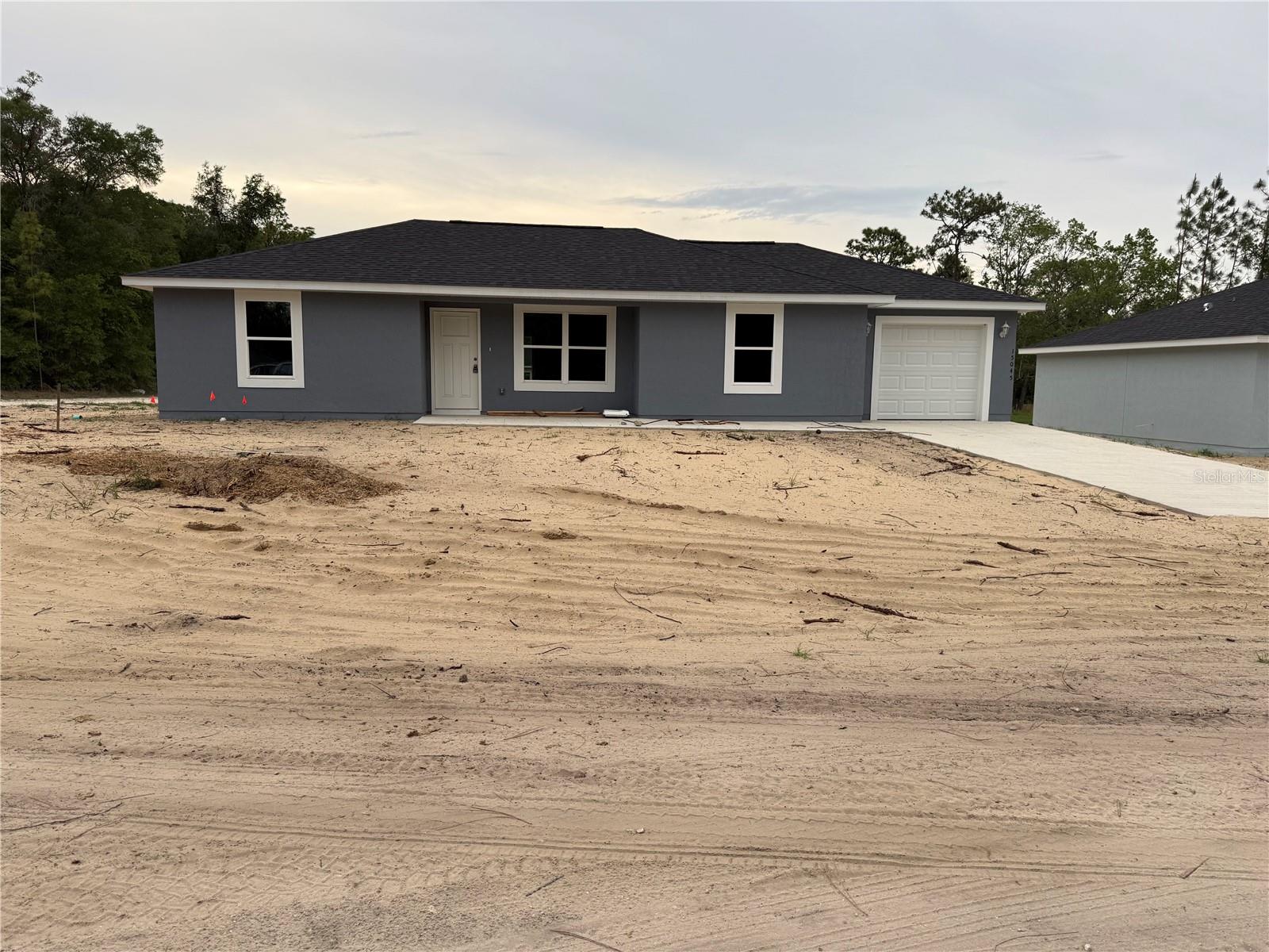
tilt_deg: -6.1
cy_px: 476
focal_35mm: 24
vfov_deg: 56.8
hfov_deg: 71.6
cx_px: 634
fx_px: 880
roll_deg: -0.5
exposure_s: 1/276
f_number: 1.78
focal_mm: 6.76
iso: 64
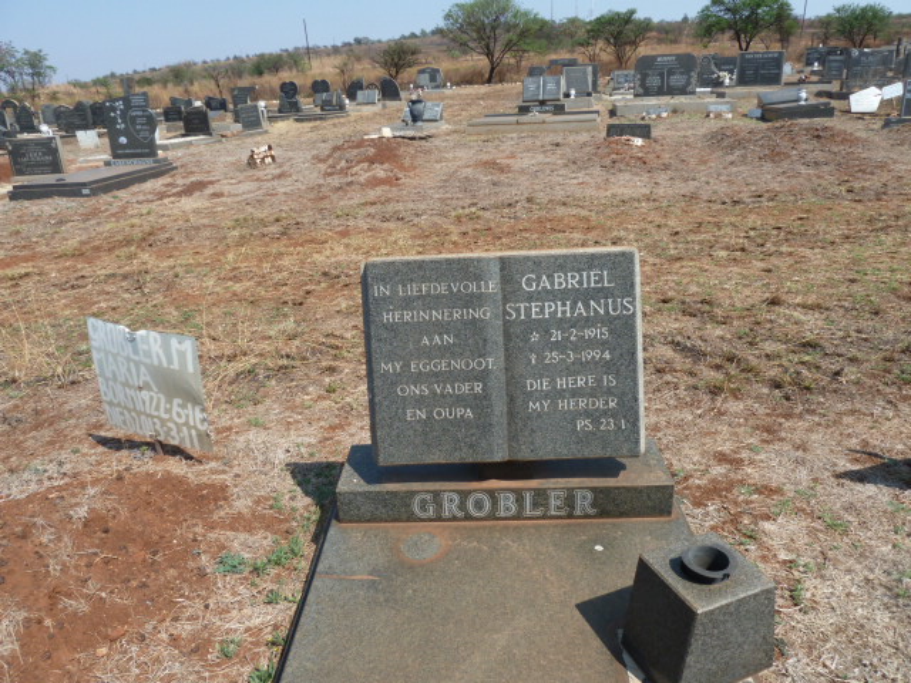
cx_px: 456
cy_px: 342
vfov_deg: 54.9
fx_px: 658
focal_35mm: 25
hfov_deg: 69.4
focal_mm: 4.1
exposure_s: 1/400
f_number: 4
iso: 80
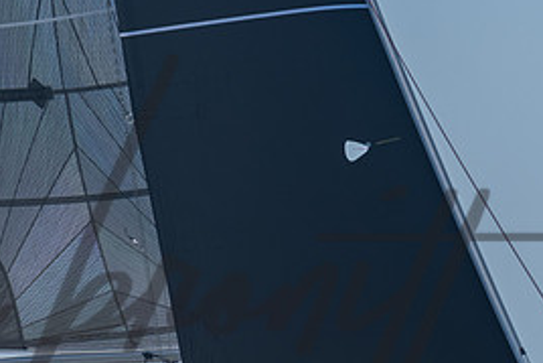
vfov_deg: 1.9
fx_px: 11077
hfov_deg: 2.8
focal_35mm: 734
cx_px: 337
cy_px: 244
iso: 100
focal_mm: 185
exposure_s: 1/250
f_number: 6.3
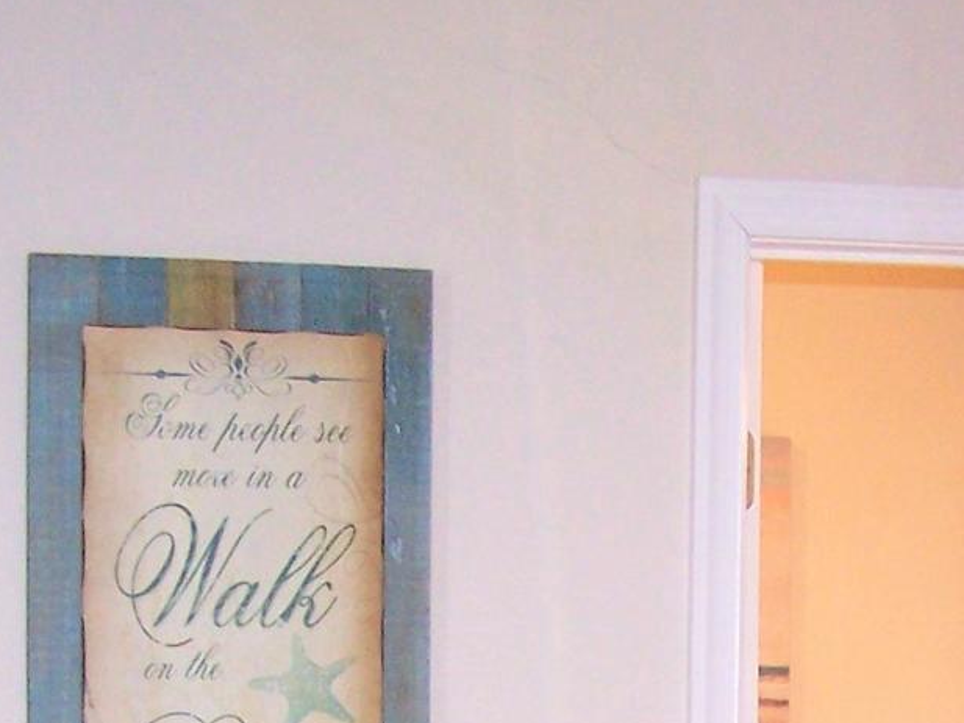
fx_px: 3510
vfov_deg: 11.4
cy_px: 1009
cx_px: 913
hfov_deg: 15.4
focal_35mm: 126
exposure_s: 1/60
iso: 140
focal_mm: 6.3
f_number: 2.8
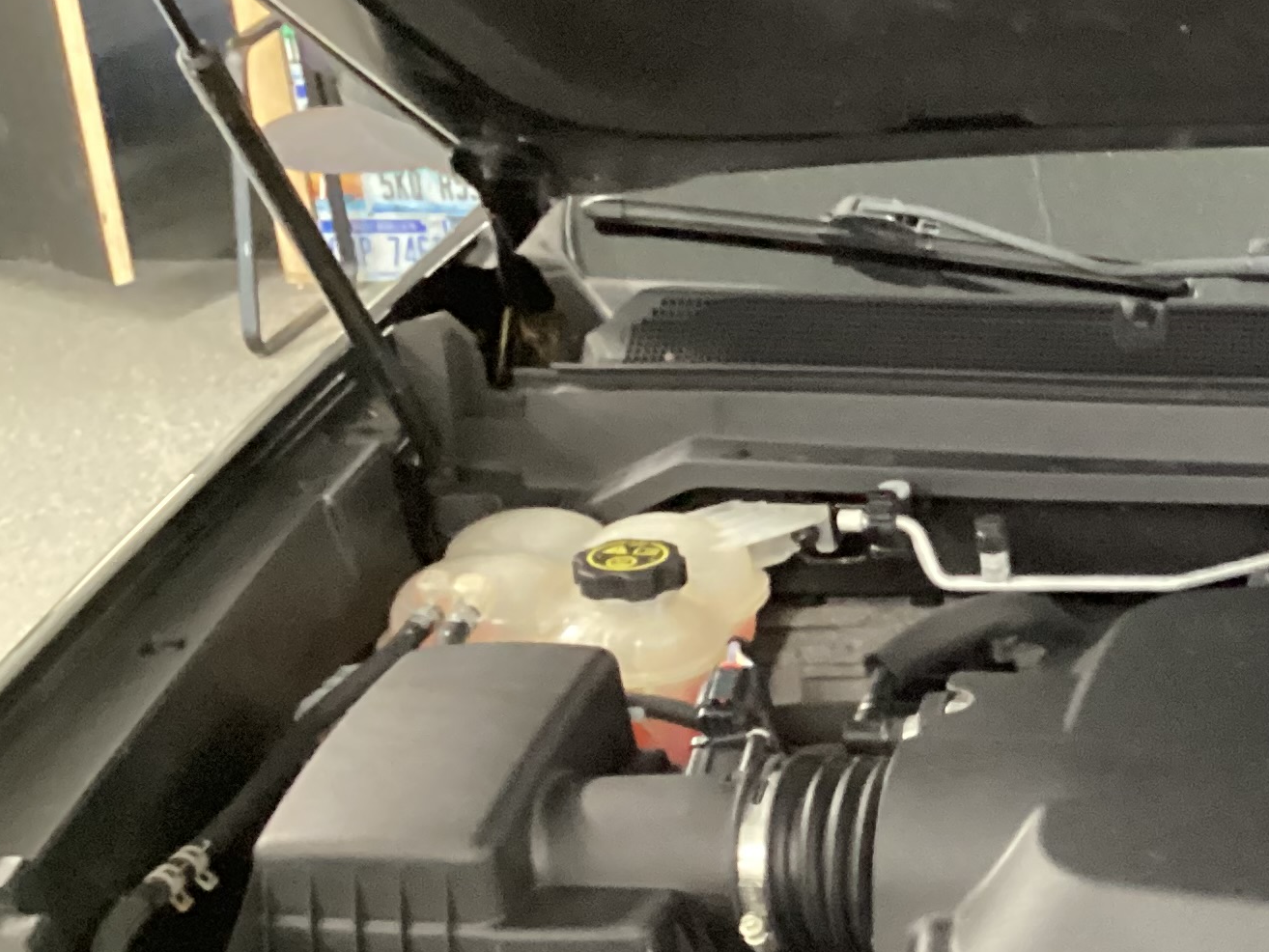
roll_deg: -0.2
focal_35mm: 77
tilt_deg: -24.0
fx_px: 2823
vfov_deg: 19.0
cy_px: 741
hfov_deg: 23.3
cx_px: 1511
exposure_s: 1/20
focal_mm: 3.3
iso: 640
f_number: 2.4
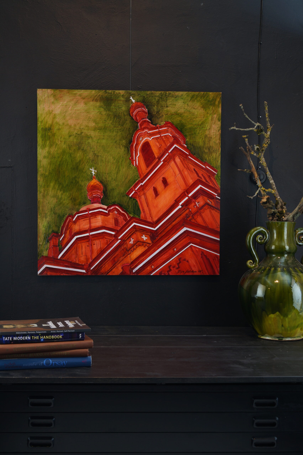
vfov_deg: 43.6
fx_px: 569
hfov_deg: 29.8
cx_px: 152
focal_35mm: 45
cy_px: 228
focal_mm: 30
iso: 100
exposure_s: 1/4
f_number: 8
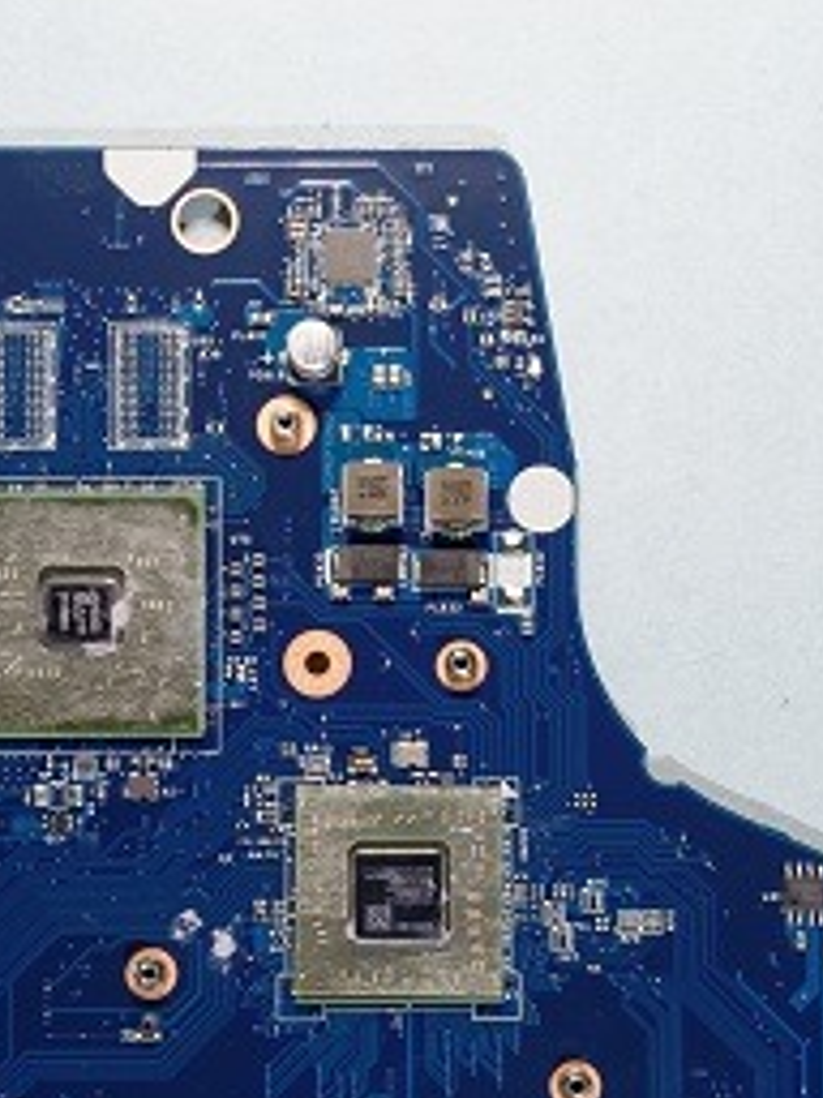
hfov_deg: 15.9
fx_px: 2948
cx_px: 489
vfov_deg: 20.7
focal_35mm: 93
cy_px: 952
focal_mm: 22
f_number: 8
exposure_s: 1/5
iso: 100
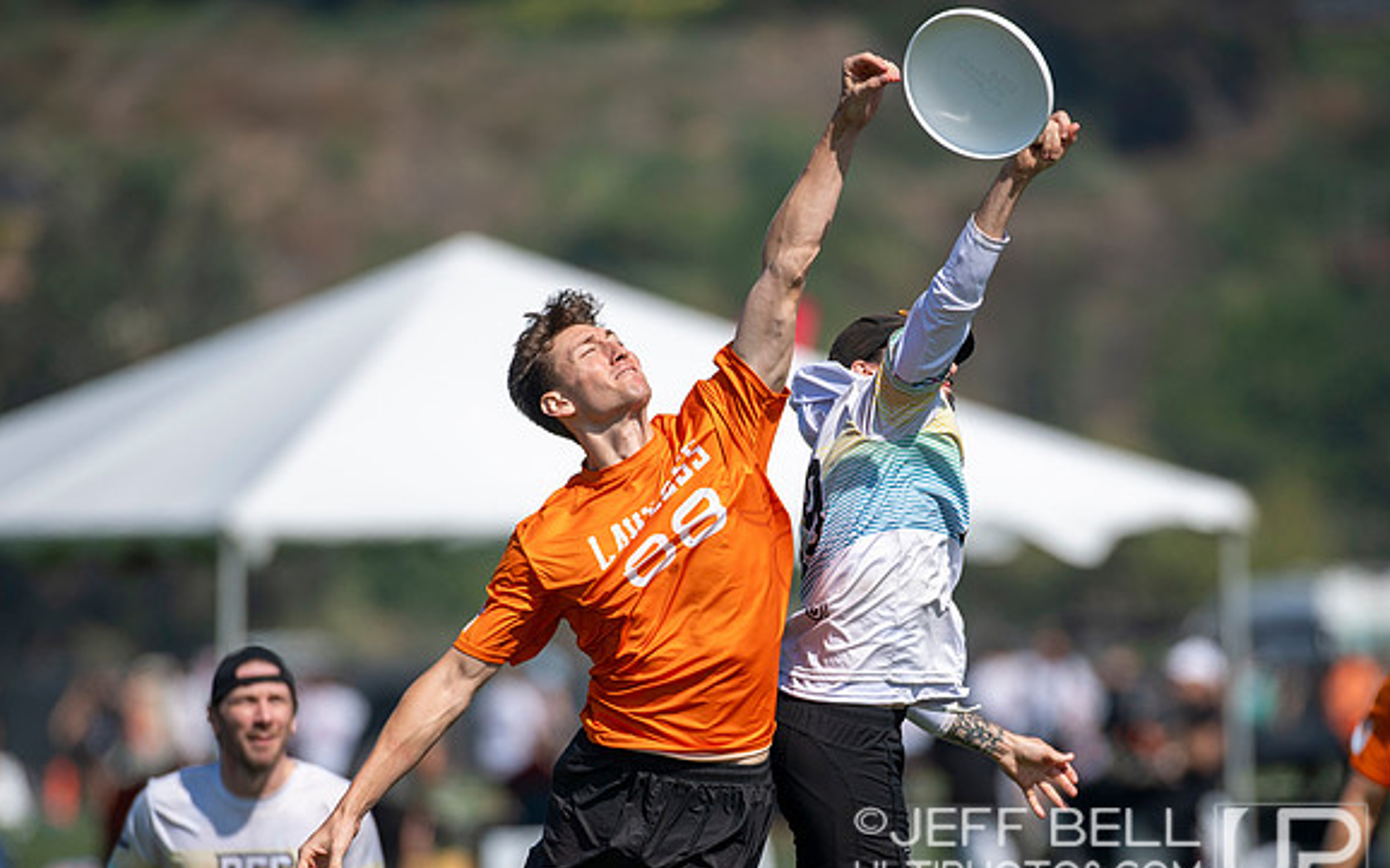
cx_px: 808
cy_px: 655
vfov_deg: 2.7
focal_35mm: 480
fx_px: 18180
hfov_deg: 4.4
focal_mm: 300
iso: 100
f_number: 3.2
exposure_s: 1/2500
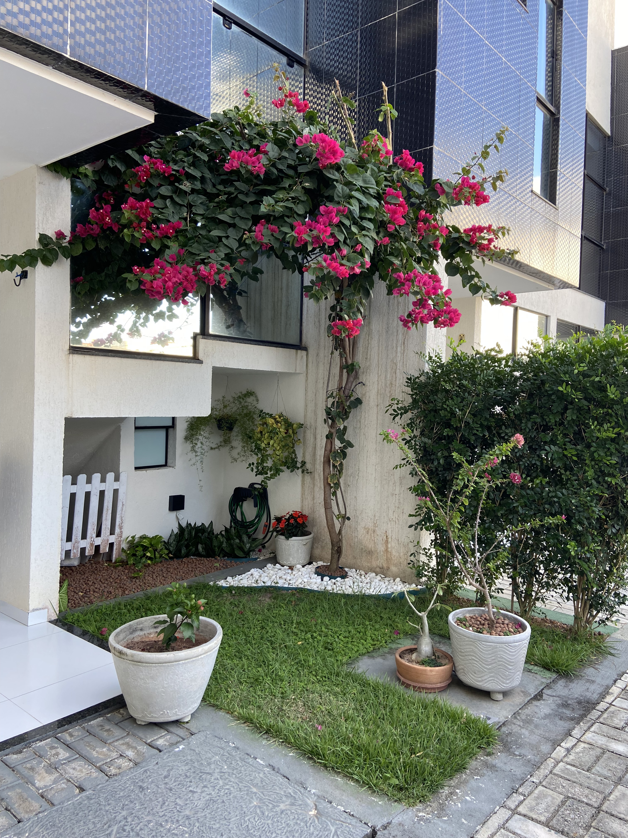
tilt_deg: +2.1
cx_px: 314
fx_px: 629
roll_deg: -0.7
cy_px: 419
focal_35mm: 26
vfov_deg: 67.3
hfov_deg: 53.1
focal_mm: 4.25
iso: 40
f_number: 1.8
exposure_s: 1/122
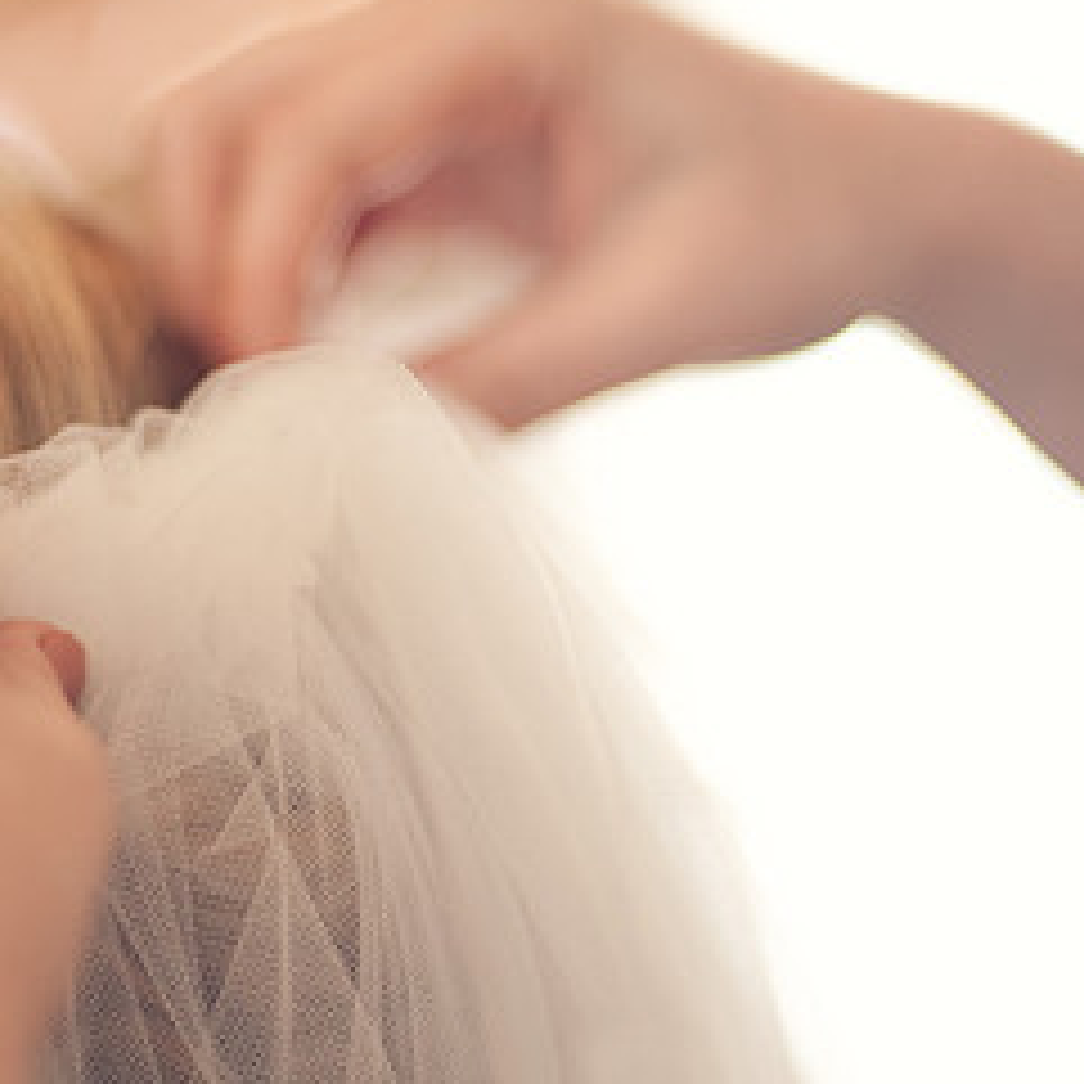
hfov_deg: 17.0
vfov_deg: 17.0
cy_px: 405
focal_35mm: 102
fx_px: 3614
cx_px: 405
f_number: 1.4
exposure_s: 1/100
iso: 400
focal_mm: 50
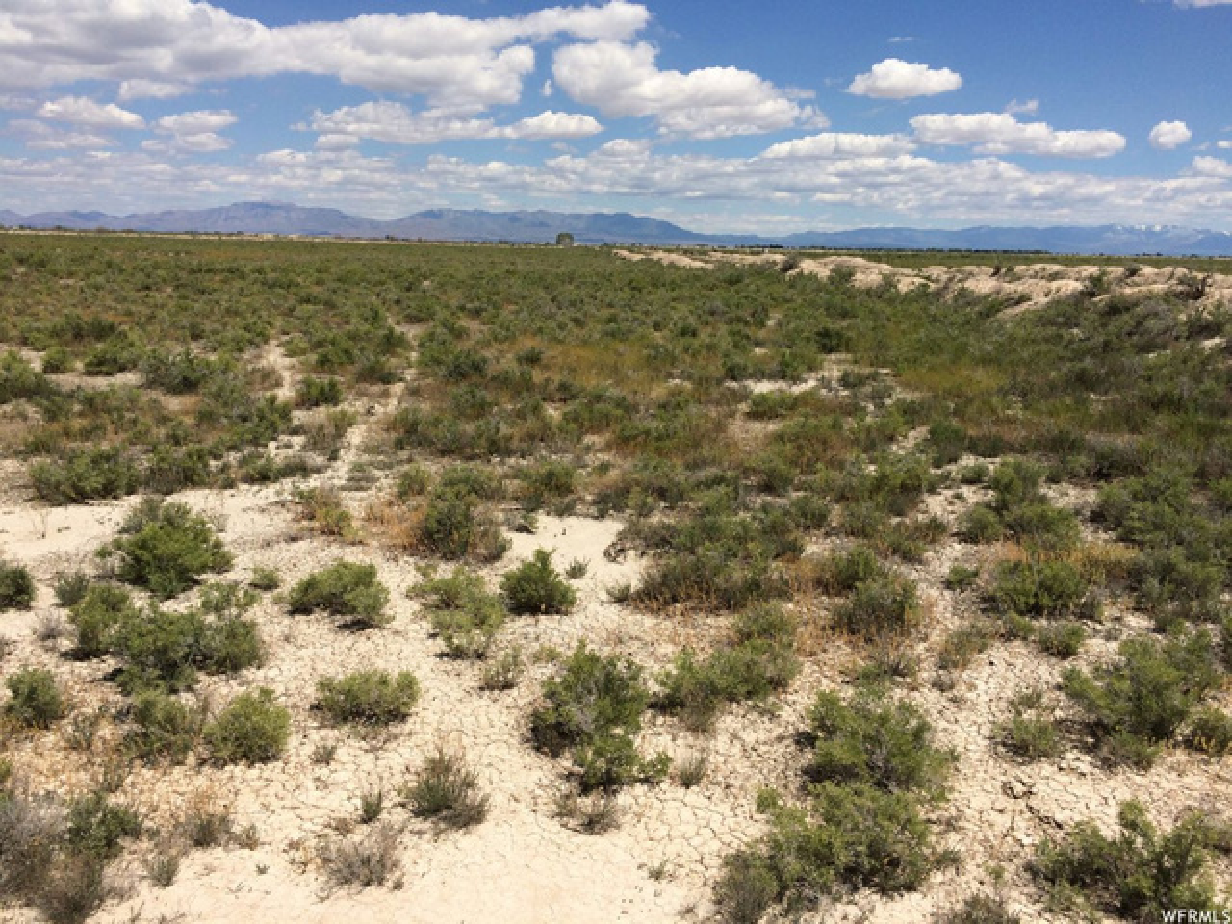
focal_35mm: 29
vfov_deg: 48.2
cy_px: 462
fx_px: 1032
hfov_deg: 61.7
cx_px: 616
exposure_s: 1/4115
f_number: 2.2
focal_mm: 4.15
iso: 32
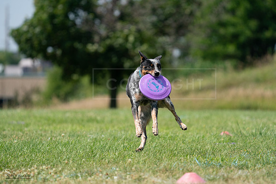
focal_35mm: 335
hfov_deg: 6.2
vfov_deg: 4.1
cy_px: 92
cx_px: 138
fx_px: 2569
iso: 1000
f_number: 6.3
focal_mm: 335
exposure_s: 1/4000
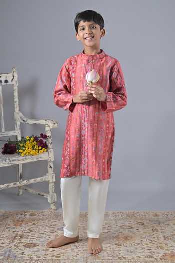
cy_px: 132
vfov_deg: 39.6
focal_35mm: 50
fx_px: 365
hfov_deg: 27.0
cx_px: 88
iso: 1250
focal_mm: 50
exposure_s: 1/160
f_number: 3.2
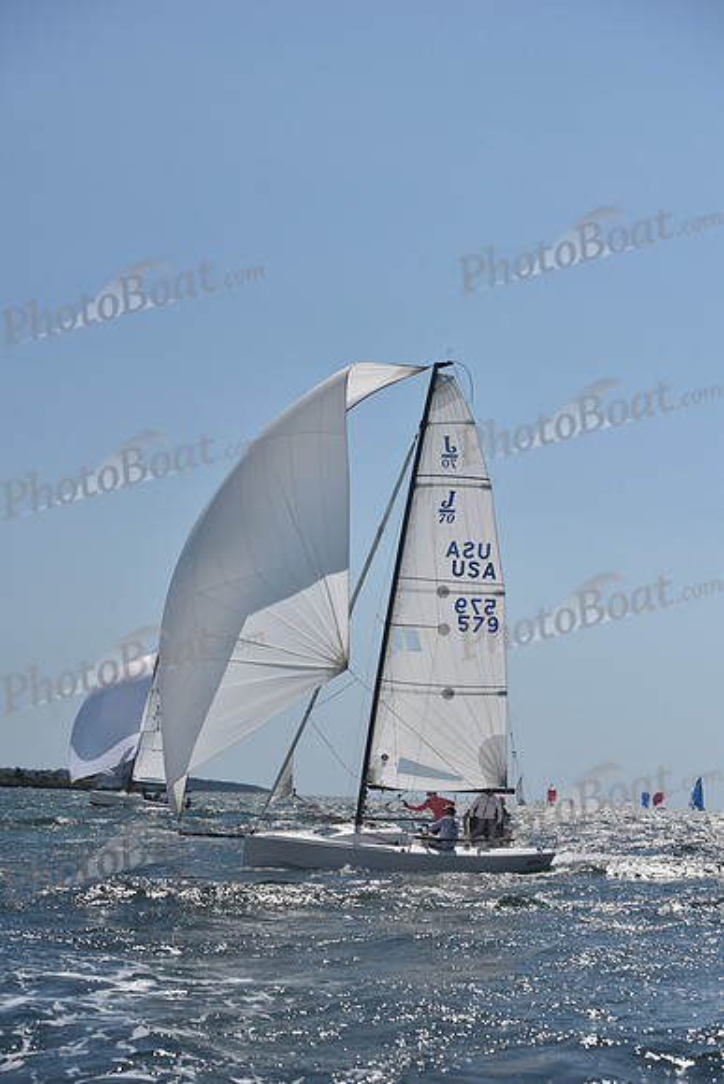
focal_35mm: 70
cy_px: 542
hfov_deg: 19.5
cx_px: 362
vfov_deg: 28.8
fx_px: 2110
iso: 250
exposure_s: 1/1600
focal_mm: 70
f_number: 6.3
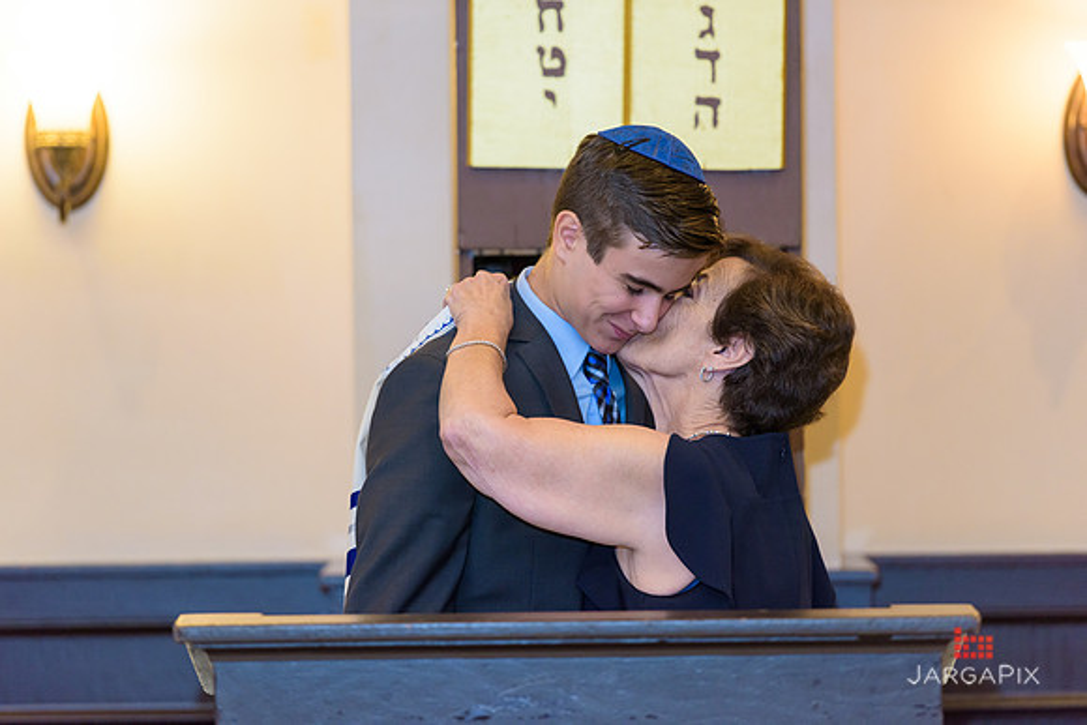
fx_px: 5587
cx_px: 544
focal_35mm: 185
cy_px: 362
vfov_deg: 7.4
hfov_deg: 11.1
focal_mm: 185
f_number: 3.2
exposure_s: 1/125
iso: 1600
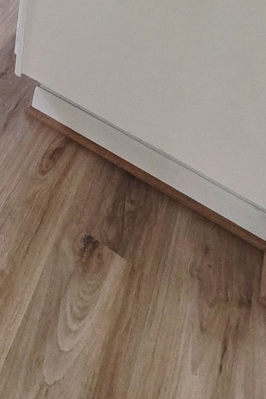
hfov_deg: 21.9
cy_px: -285
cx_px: -152
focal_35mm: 49
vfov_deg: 23.9
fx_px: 543
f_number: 1.9
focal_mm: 2.2
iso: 200
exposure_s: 1/120
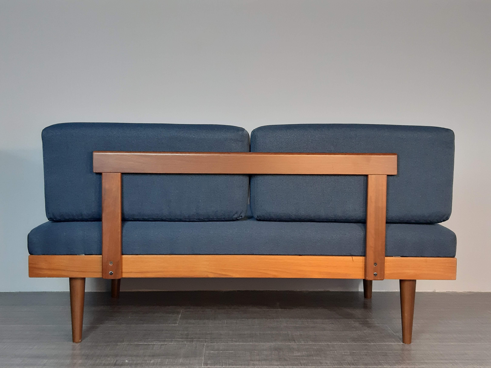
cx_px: 246
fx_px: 383
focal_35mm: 27
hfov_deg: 65.3
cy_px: 184
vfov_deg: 51.4
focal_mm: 3.93
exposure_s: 1/50
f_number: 1.7
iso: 250
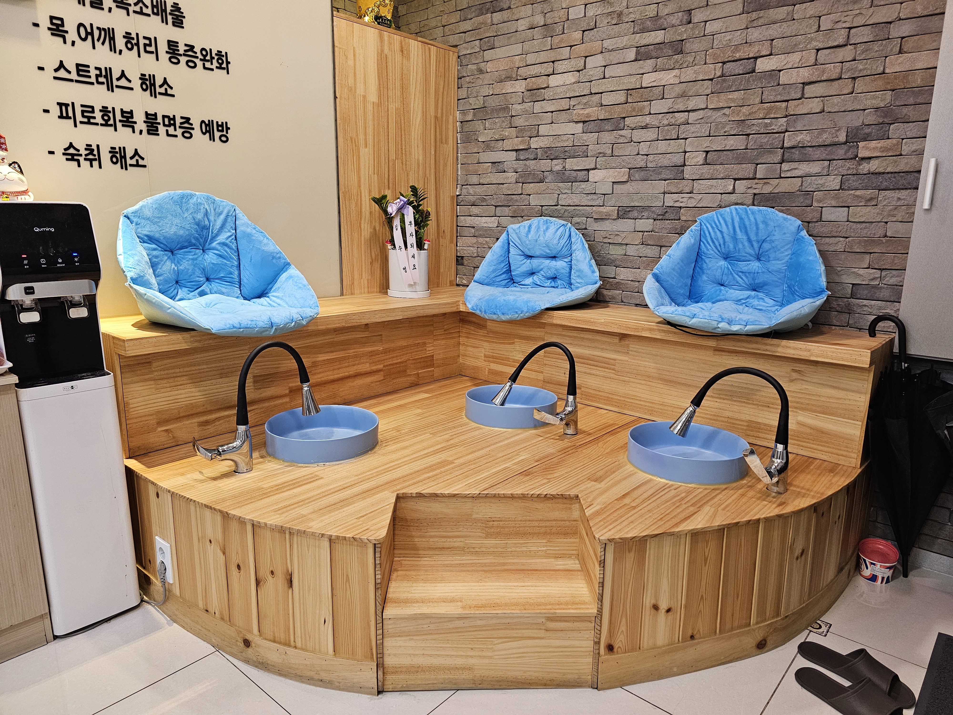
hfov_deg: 73.9
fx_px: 633
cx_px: 476
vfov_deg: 58.9
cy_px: 358
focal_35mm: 23
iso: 400
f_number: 1.7
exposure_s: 1/120
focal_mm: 6.3
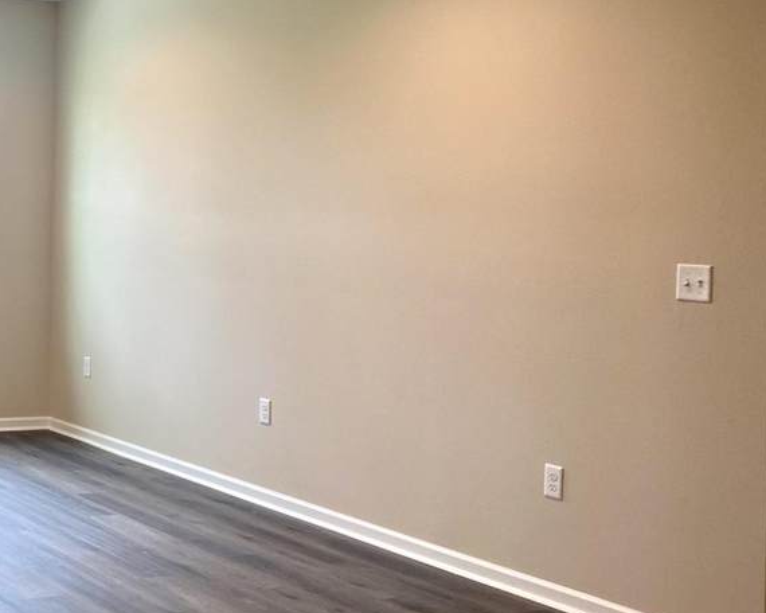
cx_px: -90
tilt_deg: -1.8
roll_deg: -1.8
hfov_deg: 29.5
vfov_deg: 26.6
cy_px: 234
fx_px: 1292
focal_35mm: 57
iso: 64
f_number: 1.8
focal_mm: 4.25
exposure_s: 1/60
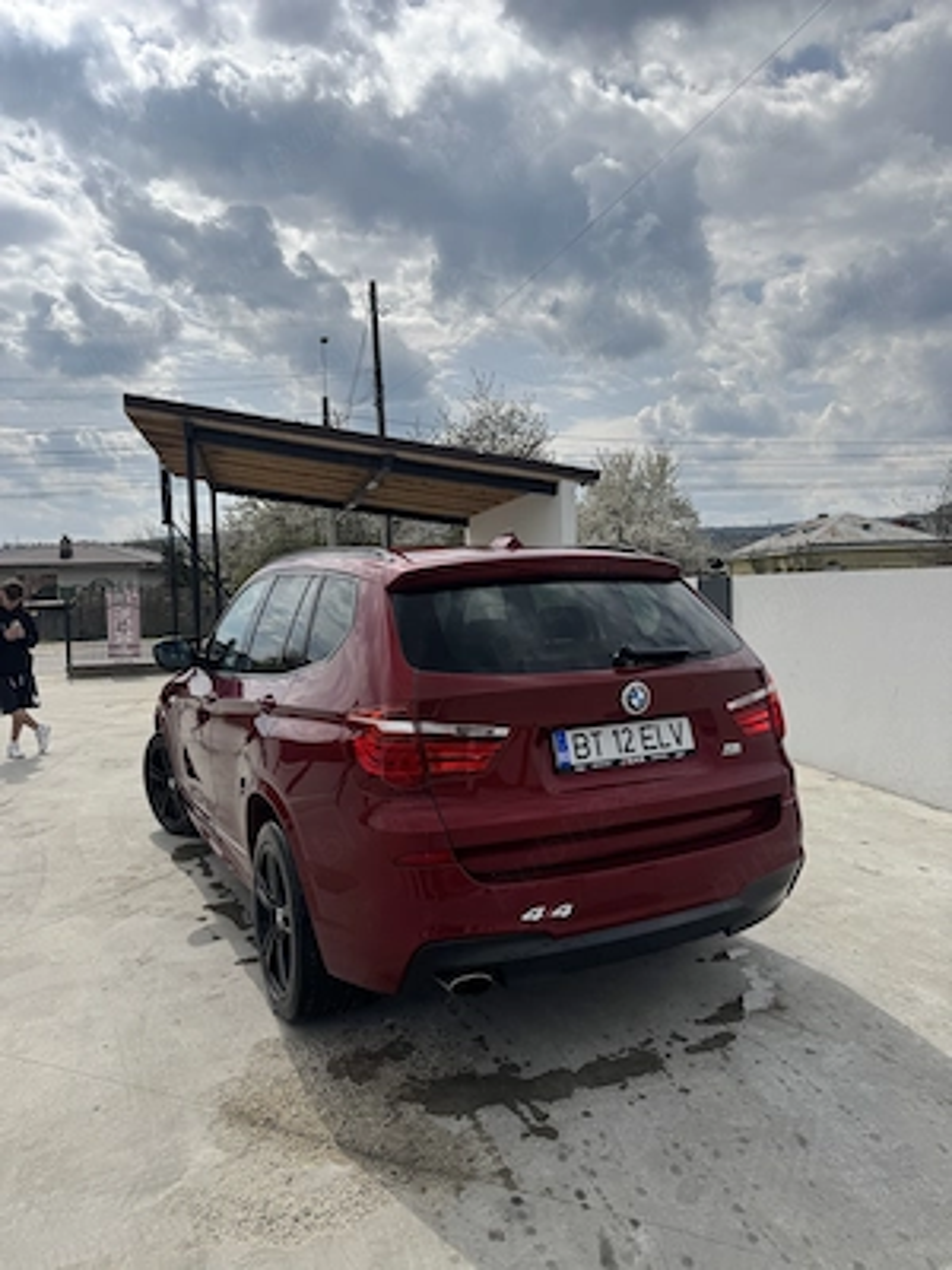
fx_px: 880
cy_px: 635
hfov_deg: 56.8
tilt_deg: -3.3
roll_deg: +1.2
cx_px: 476
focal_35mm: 24
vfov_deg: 71.6
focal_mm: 6.76
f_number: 1.78
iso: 80
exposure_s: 1/9009
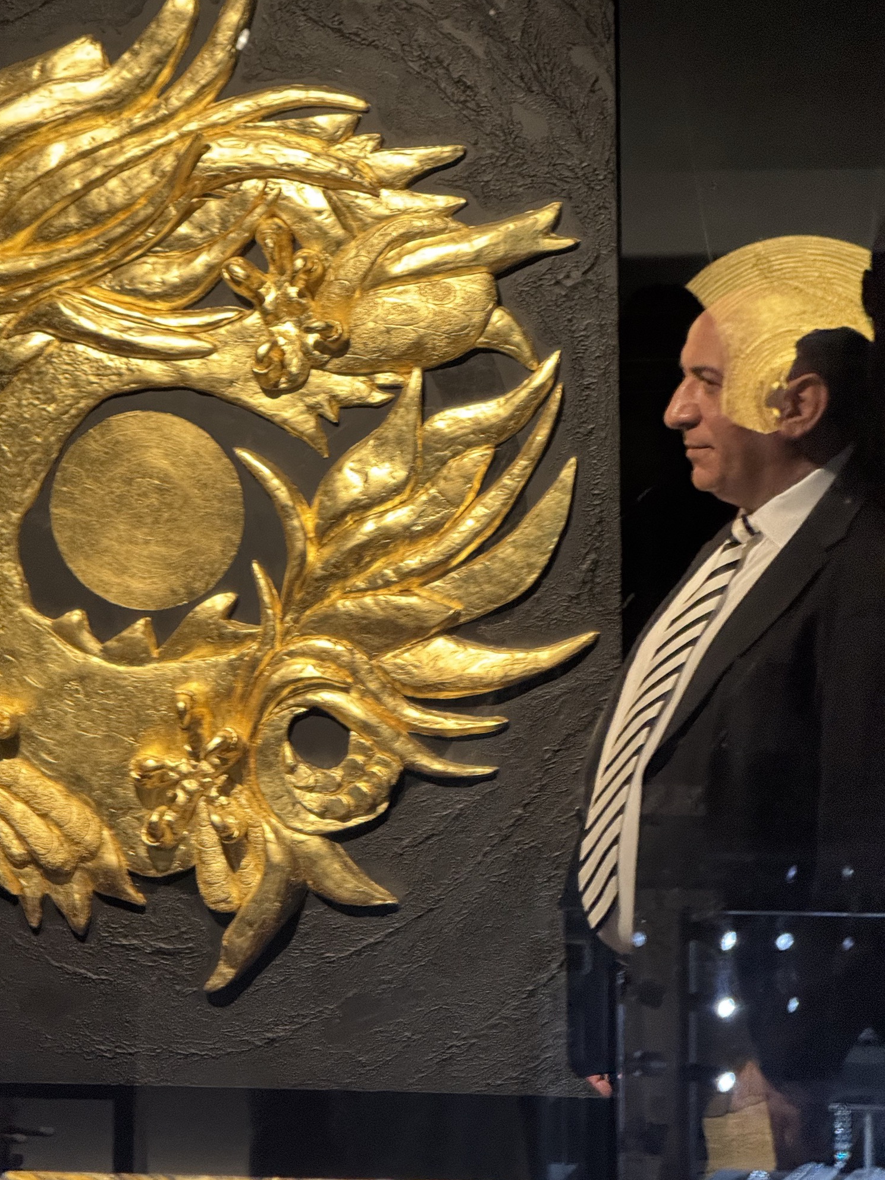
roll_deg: +0.8
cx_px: 441
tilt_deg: -1.3
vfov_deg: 16.3
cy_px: 589
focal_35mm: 121
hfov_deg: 12.3
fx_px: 4123
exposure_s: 1/50
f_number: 2.8
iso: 400
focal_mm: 15.66
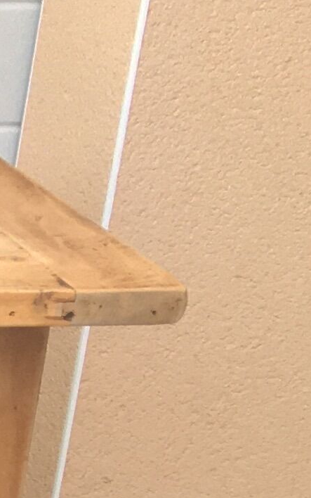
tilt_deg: -26.7
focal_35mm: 175
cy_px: 646
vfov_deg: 11.6
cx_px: -945
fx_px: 2371
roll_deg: -1.3
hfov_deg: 6.2
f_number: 2.2
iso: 25
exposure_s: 1/133
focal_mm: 4.15
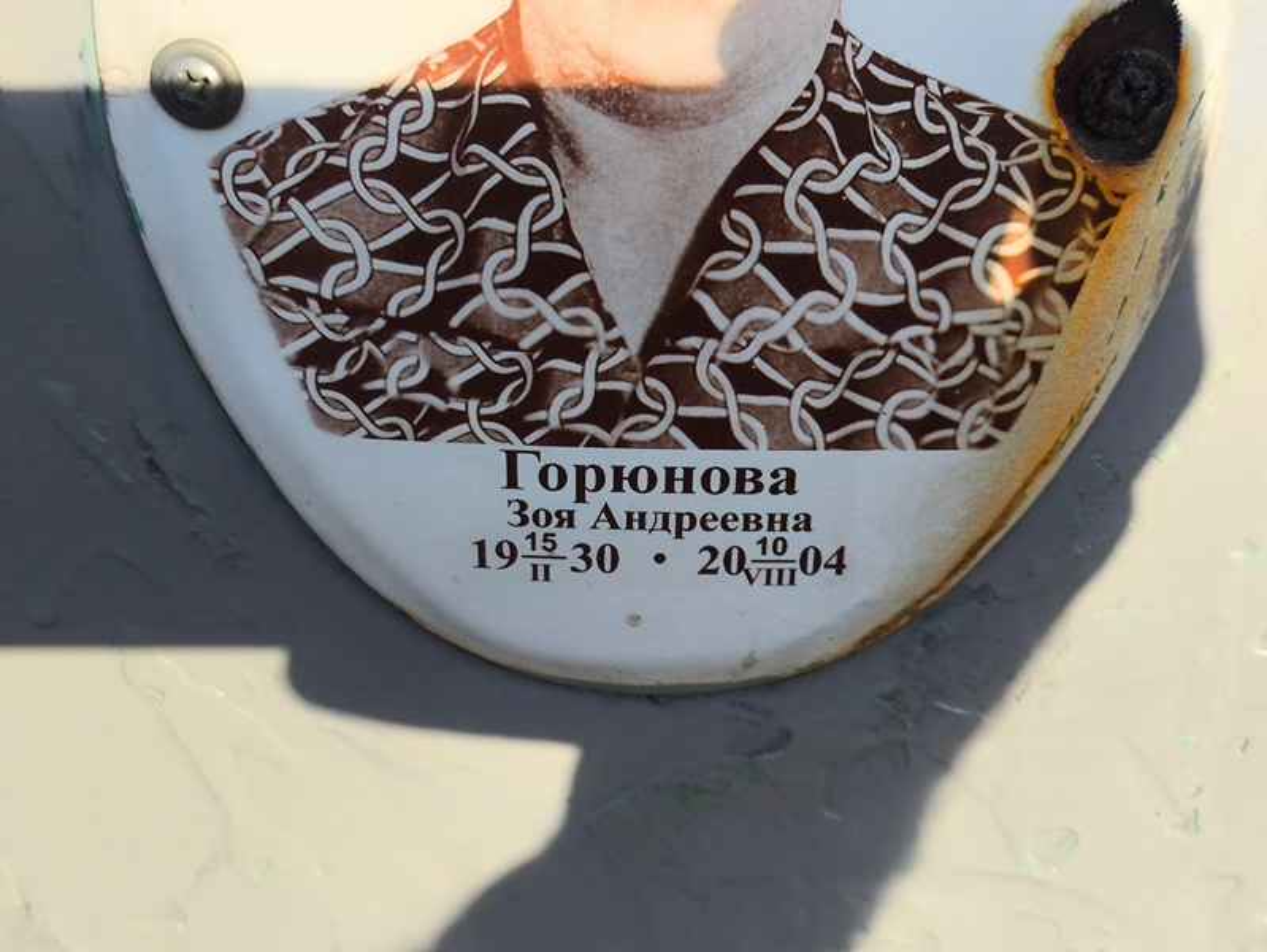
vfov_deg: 29.1
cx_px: 634
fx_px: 1831
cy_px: 476
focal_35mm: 50
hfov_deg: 38.2
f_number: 1.7
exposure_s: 1/1014
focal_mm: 4.71
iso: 50
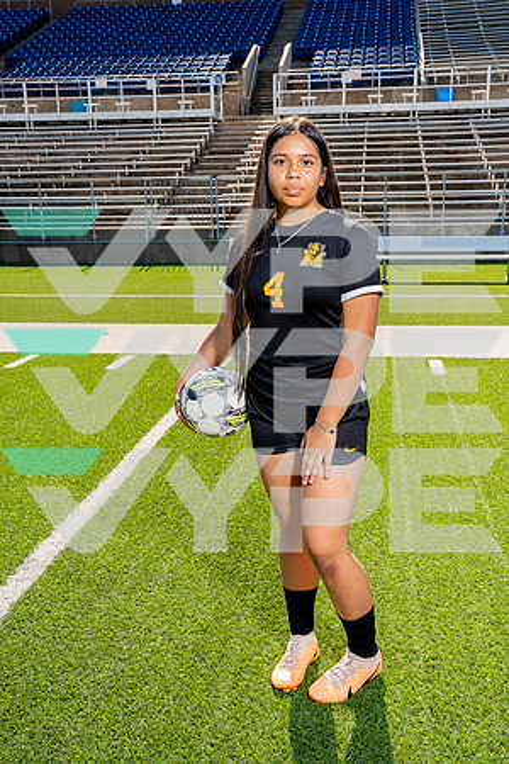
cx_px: 254
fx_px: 827
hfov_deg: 34.2
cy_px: 382
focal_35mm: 39
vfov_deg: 49.6
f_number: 11
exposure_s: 1/250
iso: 320
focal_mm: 39
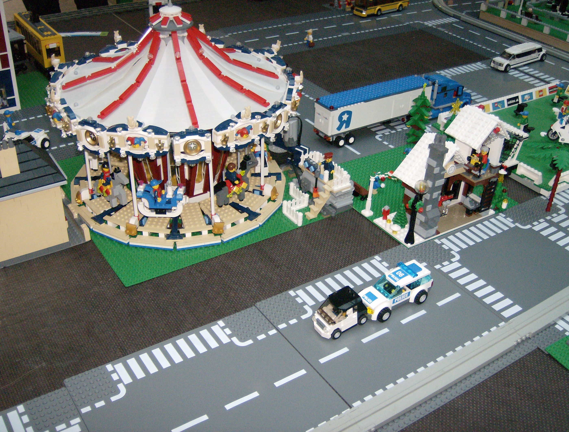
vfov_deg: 38.0
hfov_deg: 48.8
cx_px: 284
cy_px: 216
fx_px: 628
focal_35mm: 38
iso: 200
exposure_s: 1/66.6
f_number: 2.9
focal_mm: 6.4
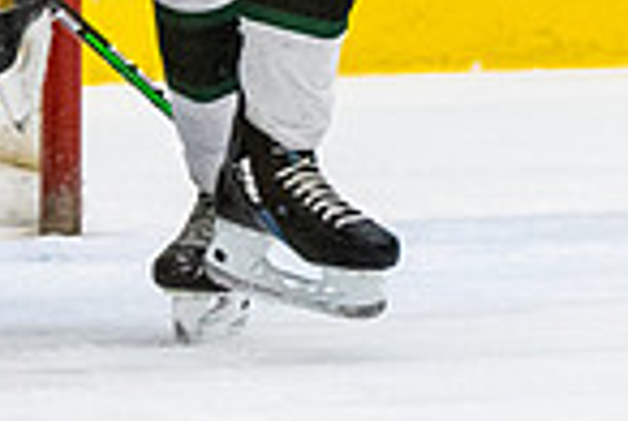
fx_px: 18529
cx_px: -64
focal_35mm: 1060
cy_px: -545
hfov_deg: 1.9
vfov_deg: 1.3
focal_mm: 100
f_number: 2.8
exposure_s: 1/640
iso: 1800
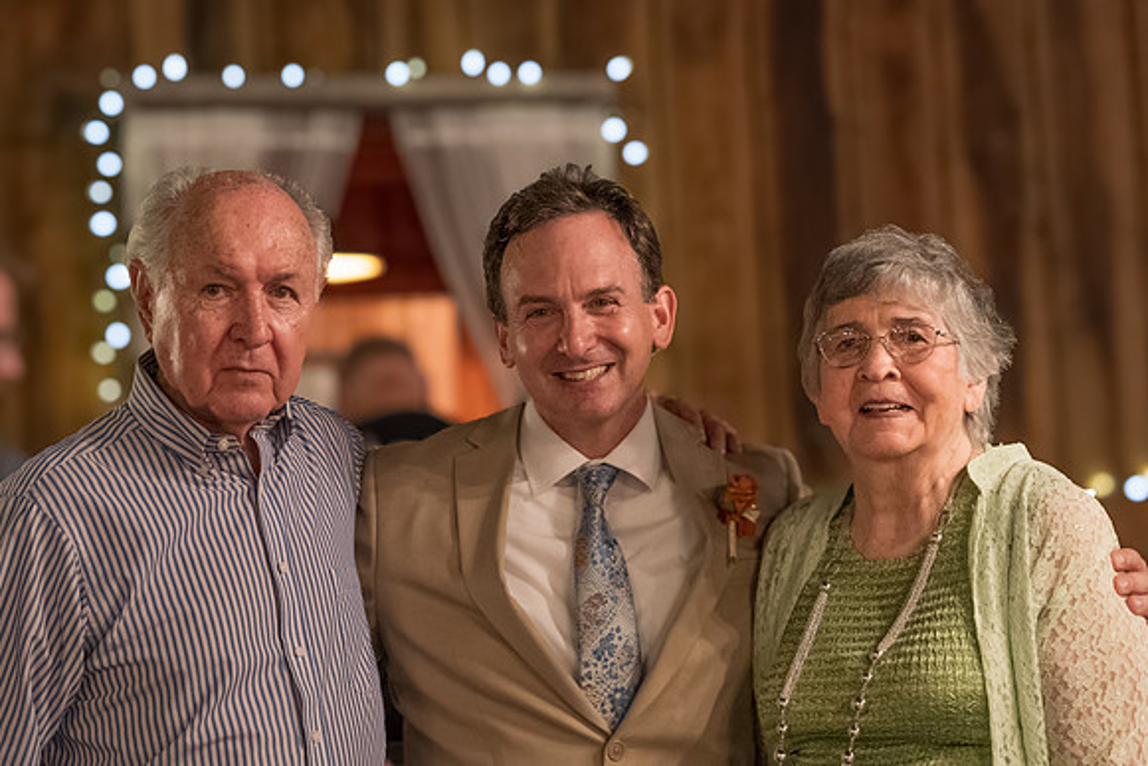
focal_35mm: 77
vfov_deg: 17.7
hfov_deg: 26.3
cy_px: 383
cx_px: 574
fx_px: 2456
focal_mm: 77
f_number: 6.3
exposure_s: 1/60
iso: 6400
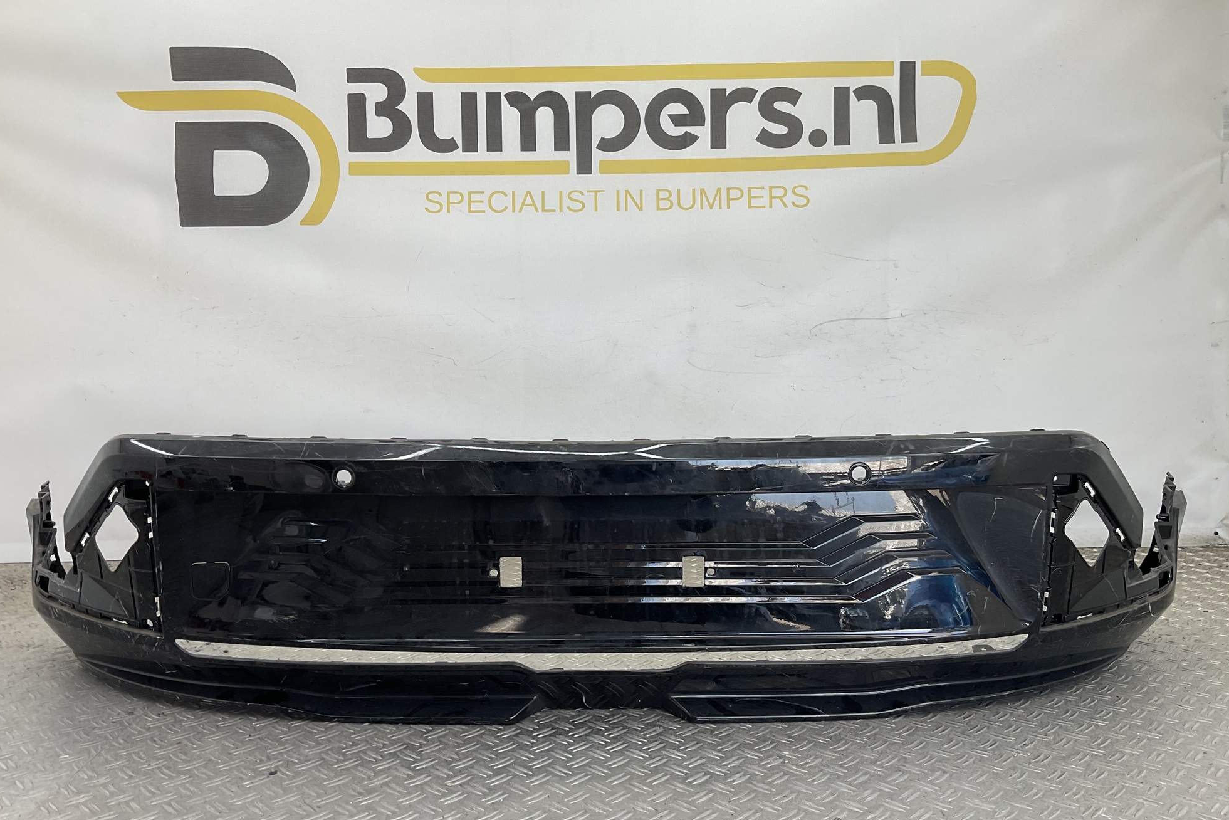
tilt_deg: -6.2
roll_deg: -0.2
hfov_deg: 60.3
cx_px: 605
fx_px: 1058
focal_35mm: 31
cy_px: 424
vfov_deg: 42.3
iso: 16
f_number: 1.8
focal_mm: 3
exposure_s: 1/135
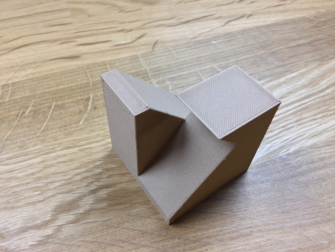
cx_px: 168
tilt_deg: -52.9
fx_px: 300
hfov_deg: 58.4
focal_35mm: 31
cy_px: 126
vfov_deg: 45.4
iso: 64
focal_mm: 3.3
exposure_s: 1/33
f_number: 2.4
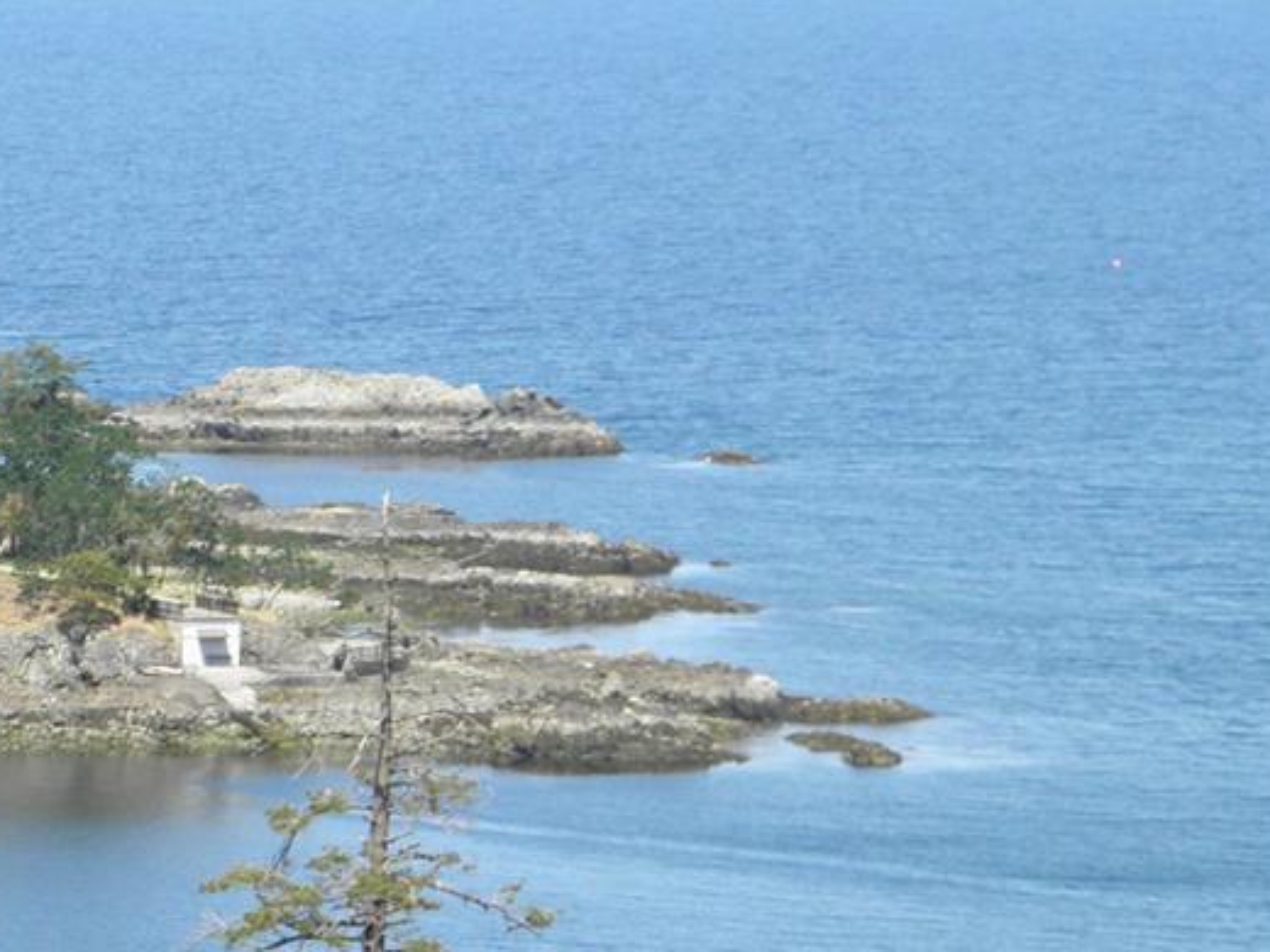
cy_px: 600
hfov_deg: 8.0
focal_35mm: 248
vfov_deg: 6.0
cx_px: 49
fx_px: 9099
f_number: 9.6
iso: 100
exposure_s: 1/80
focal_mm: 22.5
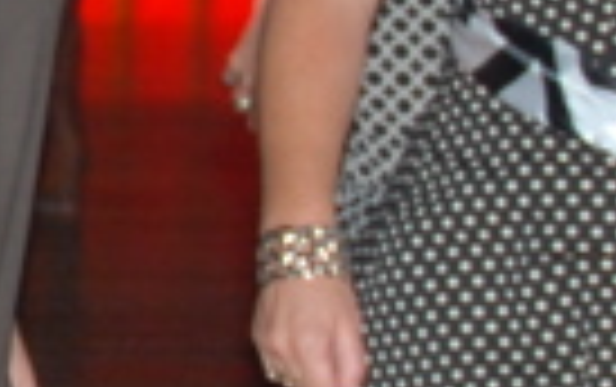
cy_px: 115
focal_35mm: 268
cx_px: -1063
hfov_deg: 7.2
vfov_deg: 4.9
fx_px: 4505
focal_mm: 24
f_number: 2.8
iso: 400
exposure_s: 1/30
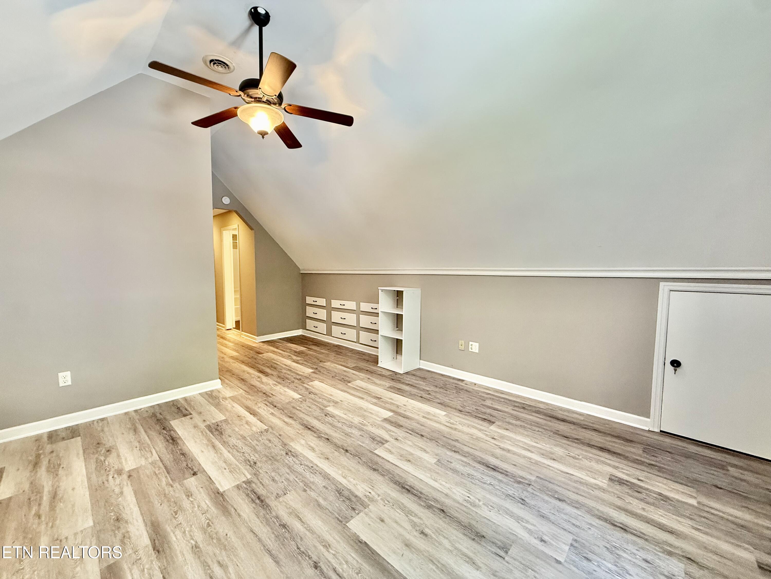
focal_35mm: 14
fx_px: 312
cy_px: 290
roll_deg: -1.3
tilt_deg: -3.1
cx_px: 386
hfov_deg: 102.1
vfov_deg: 85.7
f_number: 2.2
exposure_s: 1/60
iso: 320
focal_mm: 2.22
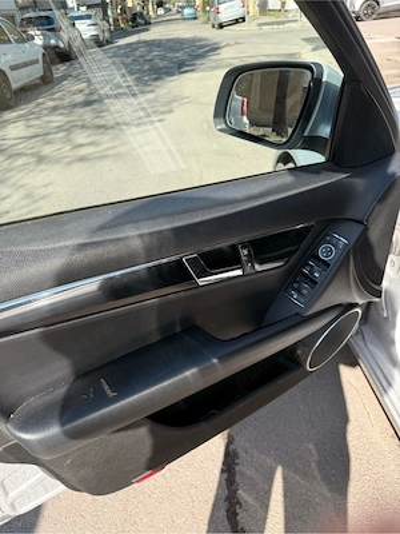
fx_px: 370
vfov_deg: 71.6
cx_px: 200
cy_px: 267
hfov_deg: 56.8
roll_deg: +7.3
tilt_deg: -34.3
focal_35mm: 24
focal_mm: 6.76
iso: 80
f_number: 1.78
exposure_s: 1/1091
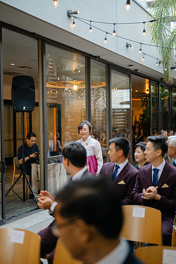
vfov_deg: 39.6
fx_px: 367
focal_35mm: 50
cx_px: 88
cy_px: 132
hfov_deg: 27.0
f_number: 1.8
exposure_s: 1/160
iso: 250
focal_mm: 50
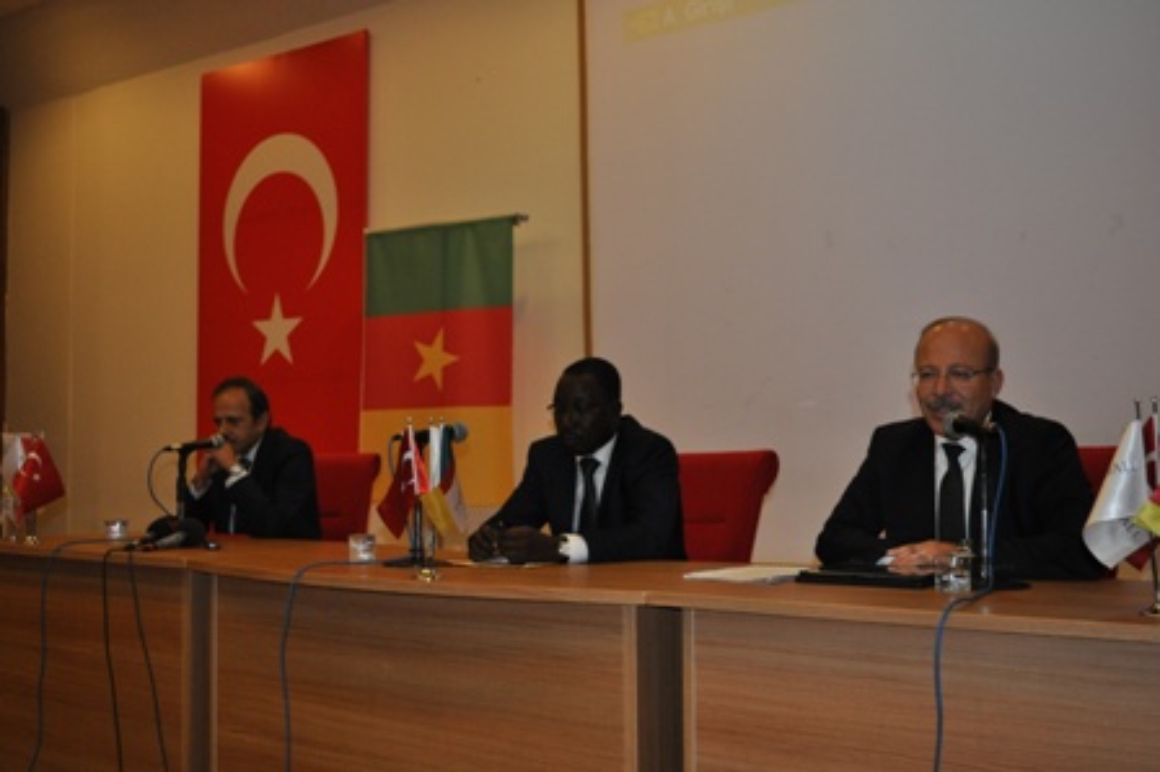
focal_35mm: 39
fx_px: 1256
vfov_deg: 34.2
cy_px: 386
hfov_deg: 49.6
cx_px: 580
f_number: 4.2
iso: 800
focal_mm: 26
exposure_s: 1/60
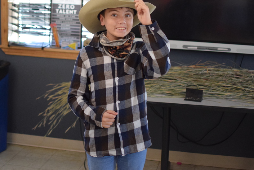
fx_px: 463
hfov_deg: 30.6
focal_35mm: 66
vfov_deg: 20.7
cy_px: 65
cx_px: 109
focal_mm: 35
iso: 2200
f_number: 2
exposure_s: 1/500
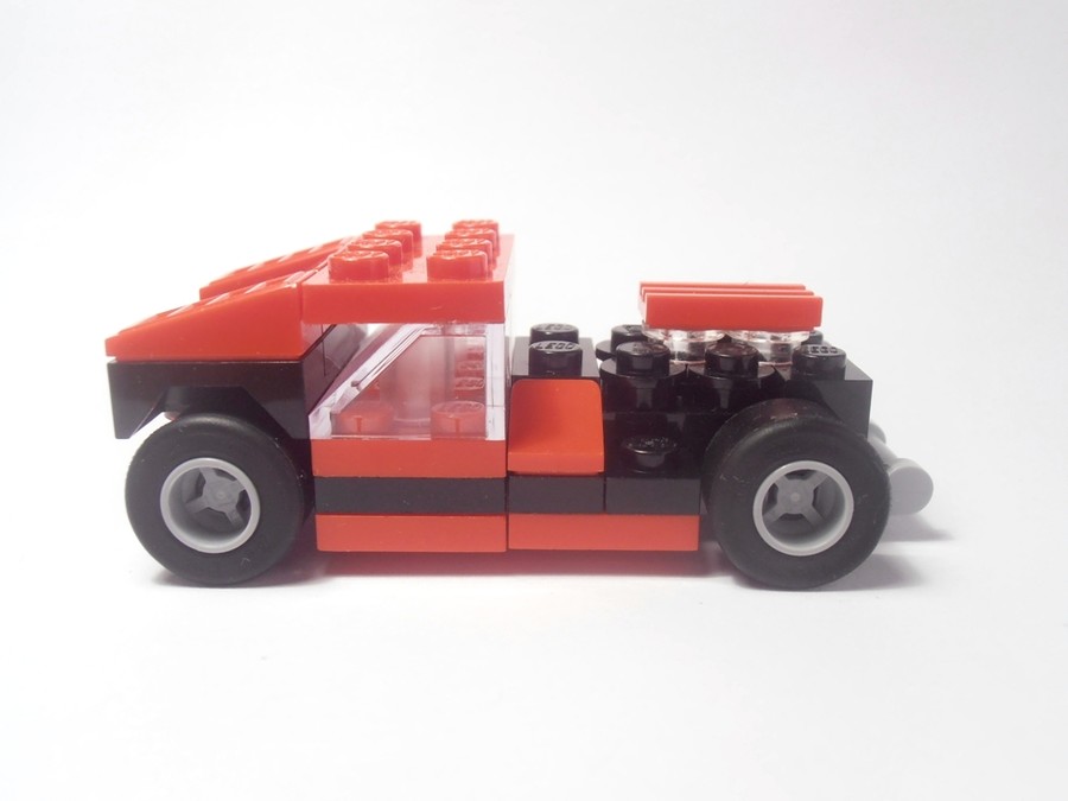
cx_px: 534
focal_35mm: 37
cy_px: 400
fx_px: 1142
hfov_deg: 50.1
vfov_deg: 38.7
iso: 80
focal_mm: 6.61
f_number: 3.9
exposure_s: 1/40
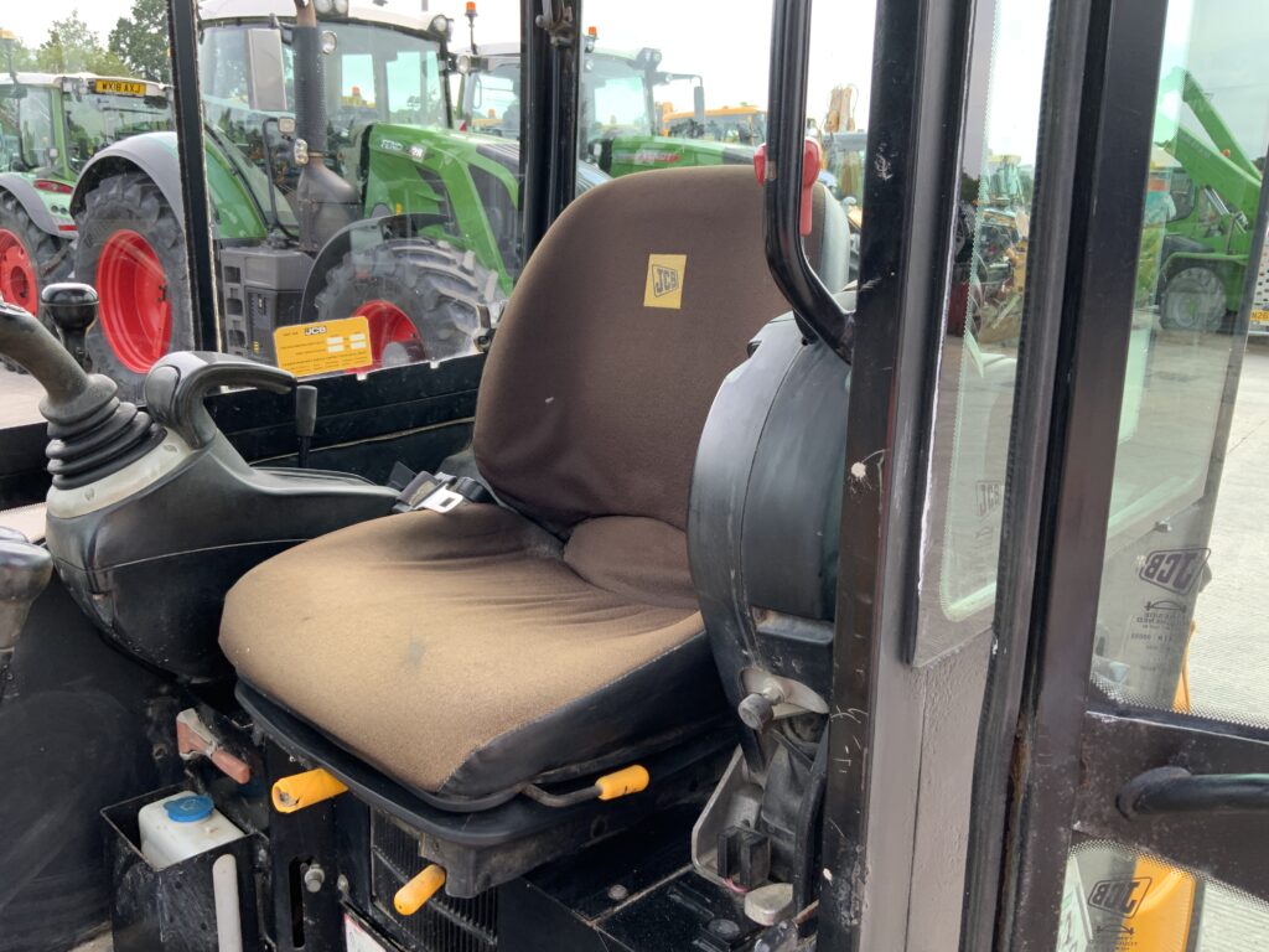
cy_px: 476
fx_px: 1063
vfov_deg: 48.2
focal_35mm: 29
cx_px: 634
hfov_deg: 61.7
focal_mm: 3
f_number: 1.8
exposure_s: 1/138
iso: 16
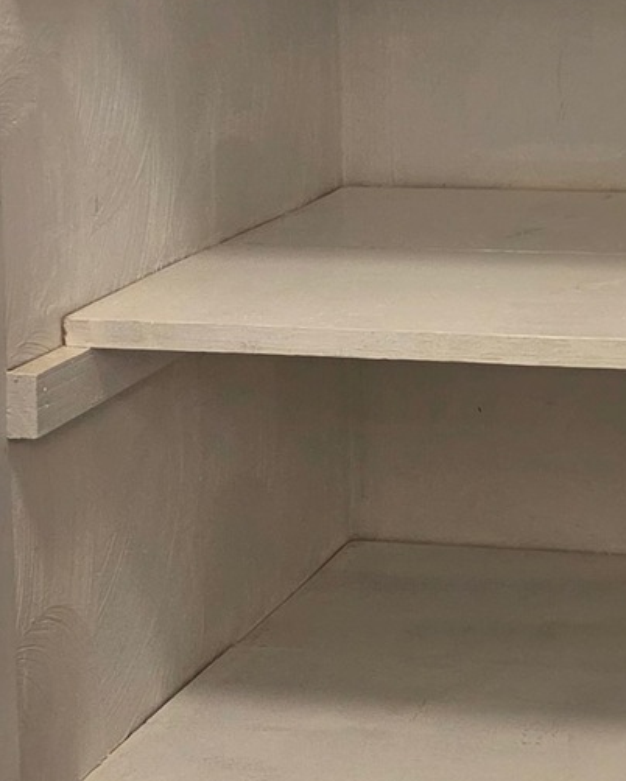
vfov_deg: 18.4
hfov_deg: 14.8
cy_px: 132
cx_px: 571
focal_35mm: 103
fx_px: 2384
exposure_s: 1/120
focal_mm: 5.4
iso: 125
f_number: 1.8
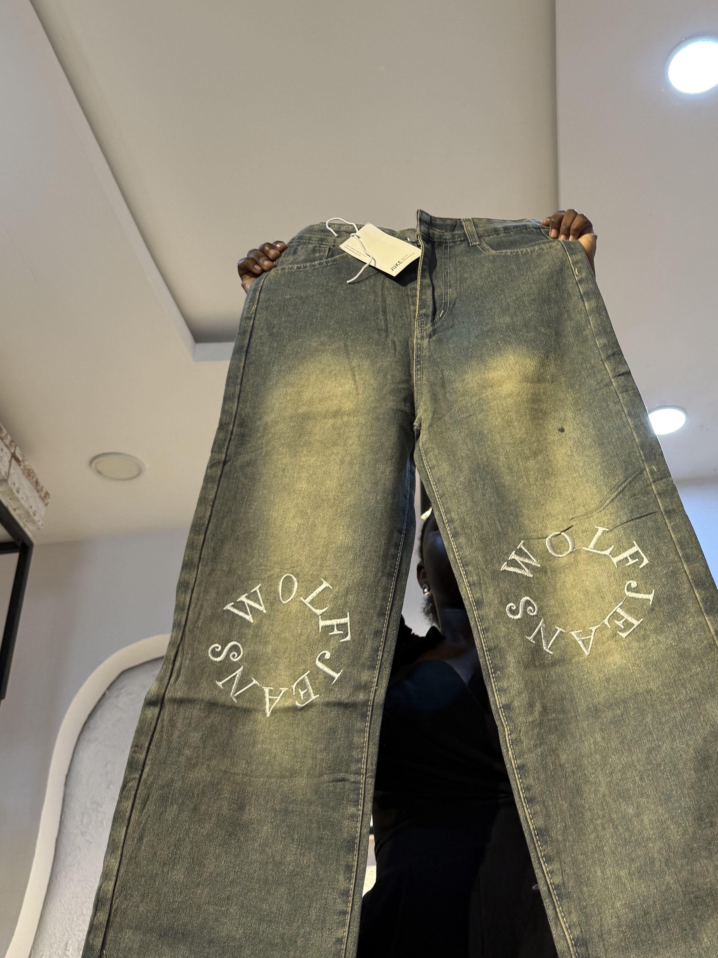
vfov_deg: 45.4
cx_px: 565
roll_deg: +7.3
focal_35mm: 41
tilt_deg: +36.9
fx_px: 1134
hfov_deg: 34.2
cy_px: 369
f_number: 1.78
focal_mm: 6.76
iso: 64
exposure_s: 1/100
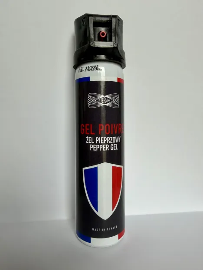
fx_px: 188
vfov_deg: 71.6
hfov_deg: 56.8
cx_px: 102
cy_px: 135
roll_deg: +0.6
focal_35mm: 24
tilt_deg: +0.1
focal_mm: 2.22
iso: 50
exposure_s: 1/121
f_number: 2.2
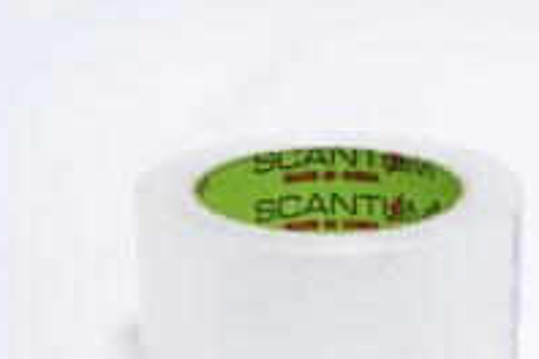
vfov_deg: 9.0
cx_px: 332
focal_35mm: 152
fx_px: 2276
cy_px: 235
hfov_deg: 13.5
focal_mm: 70
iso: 3200
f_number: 9
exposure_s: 1/200
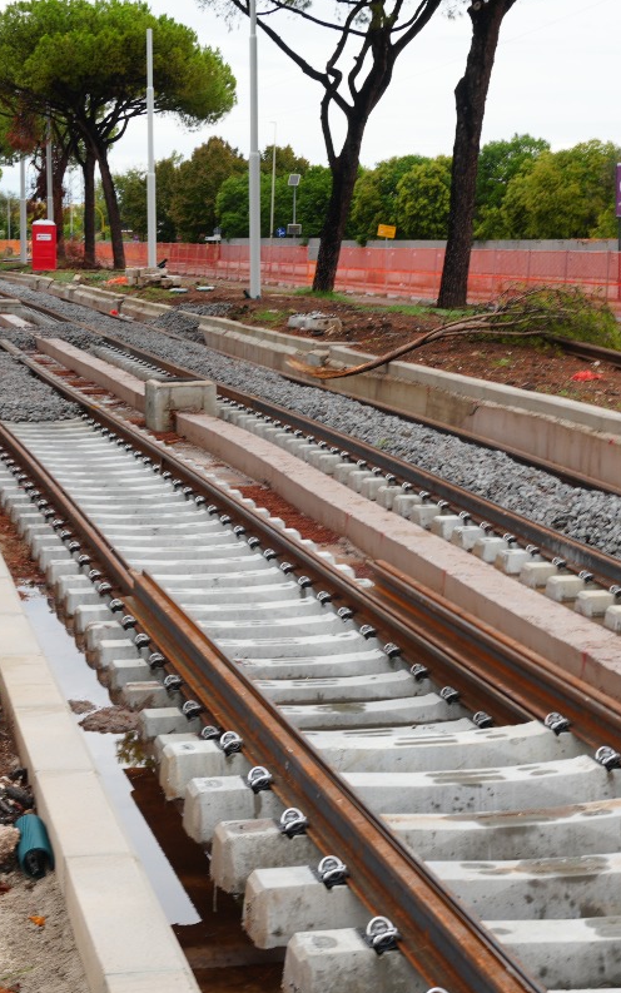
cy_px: 496
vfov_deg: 27.8
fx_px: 2003
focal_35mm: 74
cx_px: 336
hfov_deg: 17.6
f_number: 6.3
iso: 100
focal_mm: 32
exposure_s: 1/80
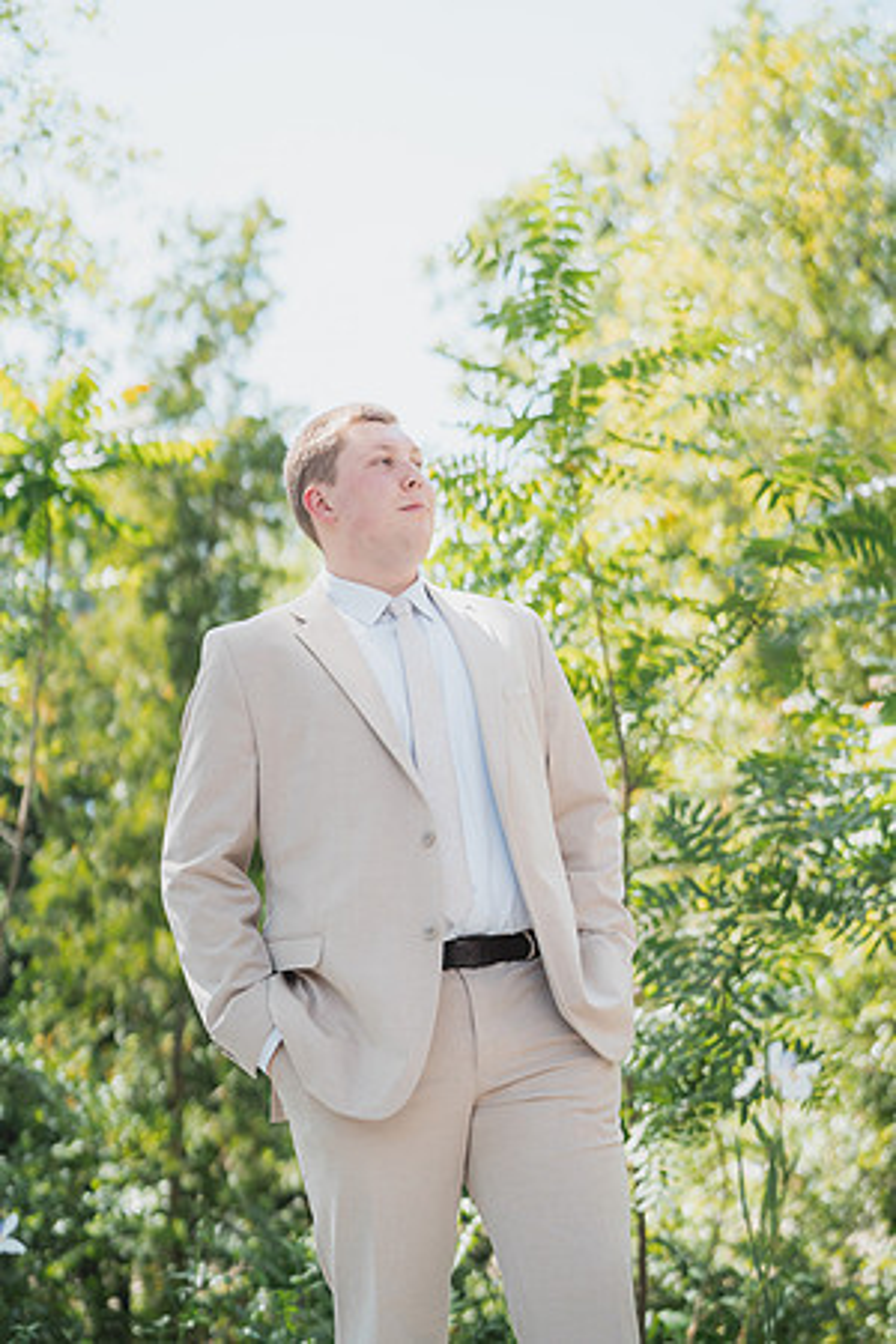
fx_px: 1867
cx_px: 448
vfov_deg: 39.6
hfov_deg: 27.0
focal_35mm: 50
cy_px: 672
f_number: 1.8
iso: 800
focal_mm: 50
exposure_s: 1/5000
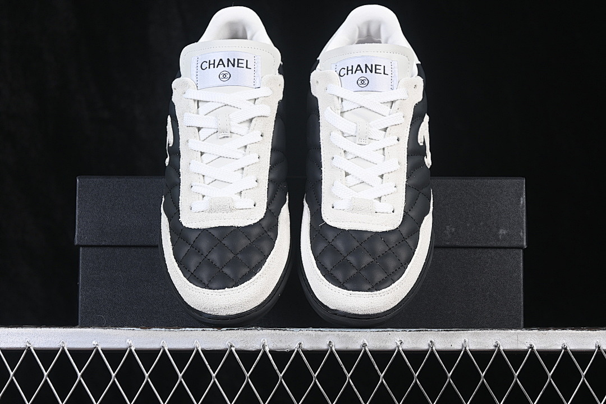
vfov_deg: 18.2
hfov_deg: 27.0
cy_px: 202
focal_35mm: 75
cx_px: 303
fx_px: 1262
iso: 160
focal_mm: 50
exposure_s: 1/60
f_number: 6.3
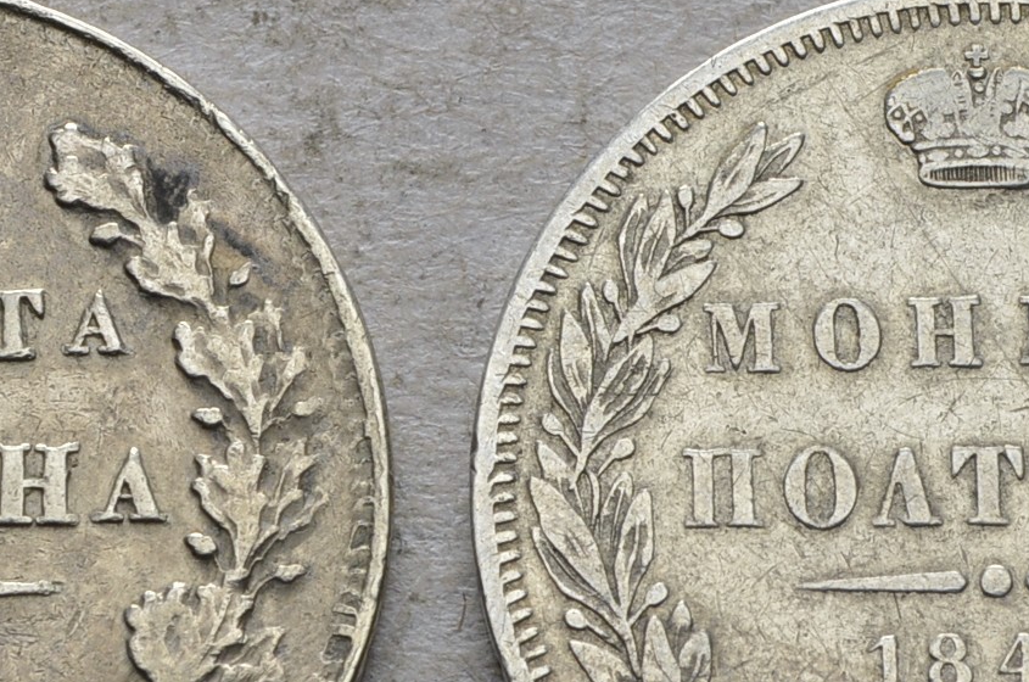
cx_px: 458
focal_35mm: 240
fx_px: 6860
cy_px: 494
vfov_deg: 5.7
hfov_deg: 8.6
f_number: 14
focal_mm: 55
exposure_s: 1/250
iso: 400
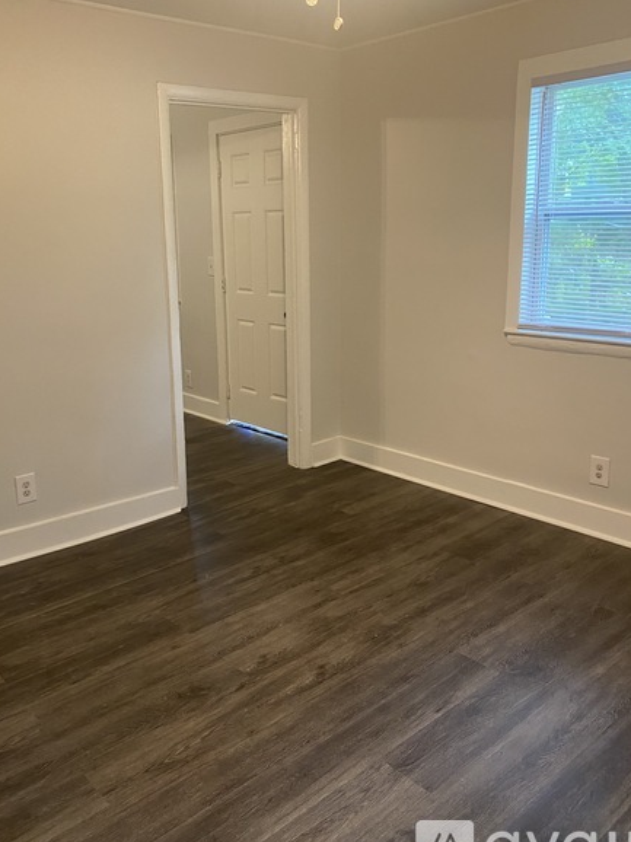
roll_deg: -0.3
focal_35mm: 30
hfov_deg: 46.7
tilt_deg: -11.4
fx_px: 730
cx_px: 287
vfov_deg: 59.9
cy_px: 393
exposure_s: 1/60
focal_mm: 4.25
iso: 320
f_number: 1.8
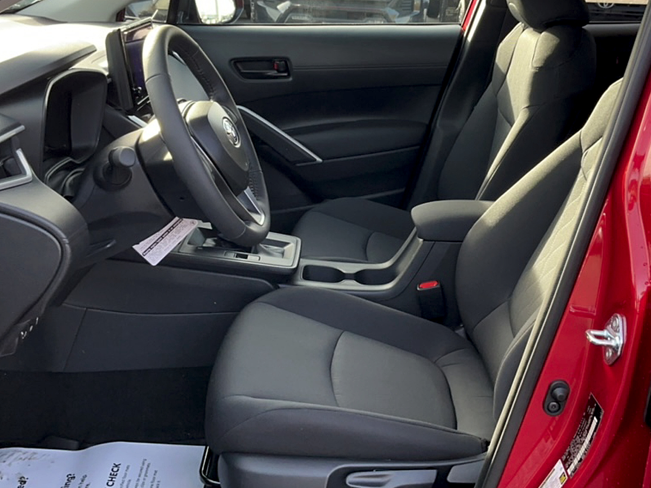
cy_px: 209
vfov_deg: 37.6
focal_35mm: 38
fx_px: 715
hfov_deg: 48.8
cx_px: 381
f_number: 1.8
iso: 40
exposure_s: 1/100
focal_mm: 3
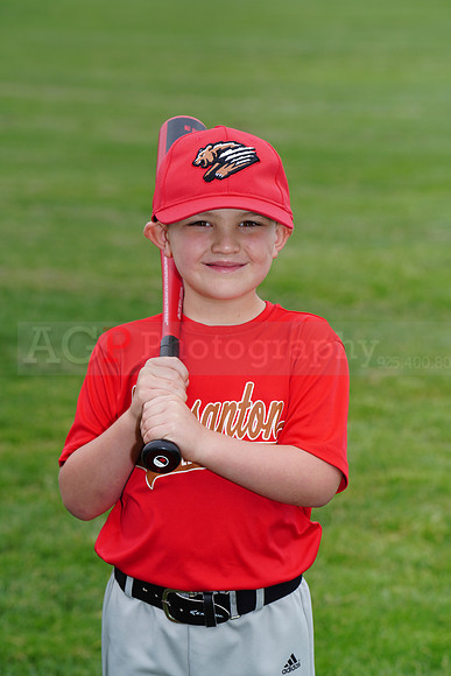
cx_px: 226
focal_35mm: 200
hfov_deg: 6.9
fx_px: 3756
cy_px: 338
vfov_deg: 10.3
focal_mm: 200
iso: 200
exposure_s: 1/250
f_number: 9
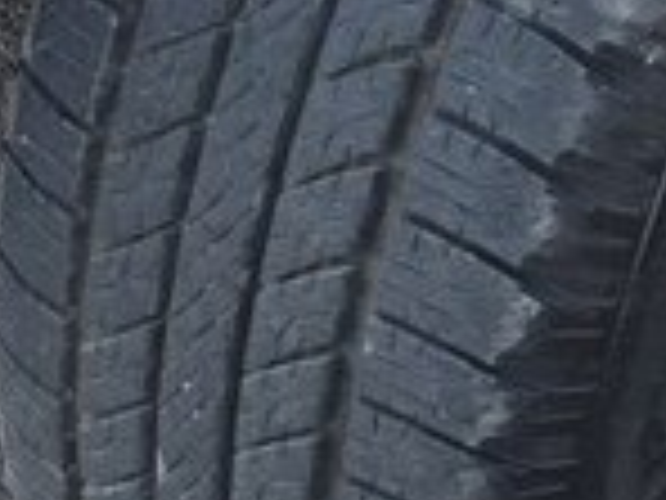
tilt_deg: -33.5
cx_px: 927
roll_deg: -3.7
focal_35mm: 129
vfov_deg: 11.3
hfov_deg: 14.5
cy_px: -47
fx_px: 2482
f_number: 2.2
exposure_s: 1/100
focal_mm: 4.15
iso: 32
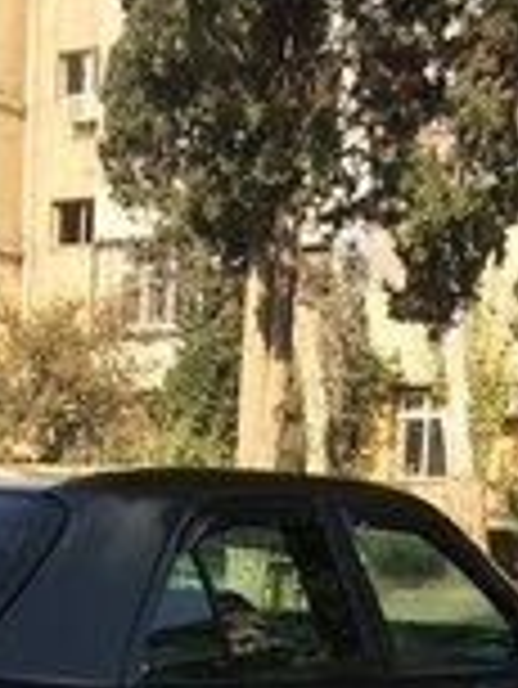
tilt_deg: -11.4
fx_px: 1873
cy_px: 913
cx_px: -5
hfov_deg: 15.5
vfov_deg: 19.2
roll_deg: -1.4
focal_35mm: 94
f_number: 2.2
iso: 32
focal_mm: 4.15
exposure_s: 1/977
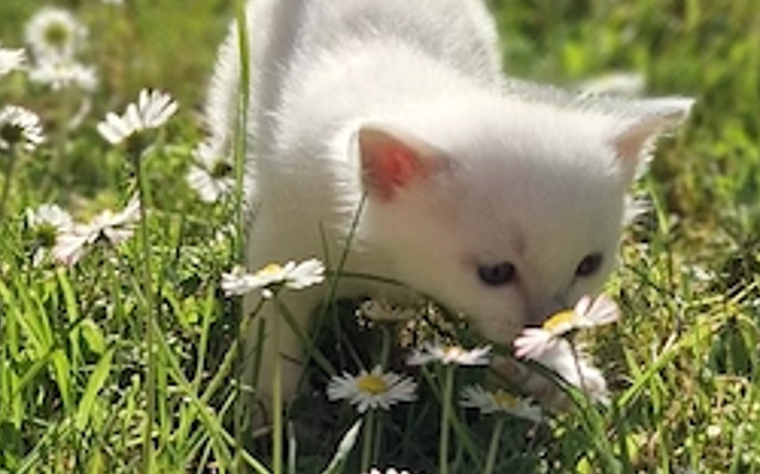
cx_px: 401
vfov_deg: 32.7
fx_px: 807
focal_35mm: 39
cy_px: 201
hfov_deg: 50.4
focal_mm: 5.4
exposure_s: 1/1429
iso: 50
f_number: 1.8
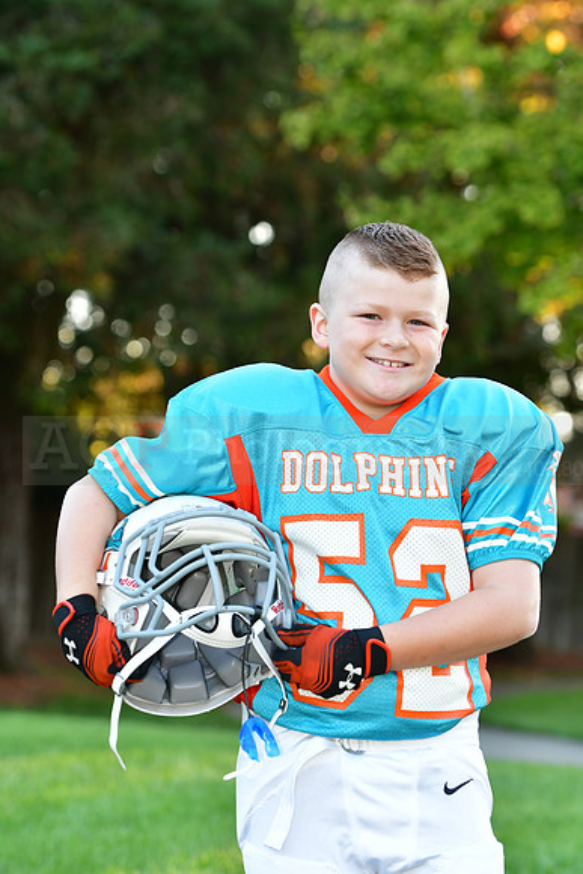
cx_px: 292
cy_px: 437
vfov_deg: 13.0
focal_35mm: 158
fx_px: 3823
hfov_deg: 8.7
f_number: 4.5
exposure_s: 1/125
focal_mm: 105
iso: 400
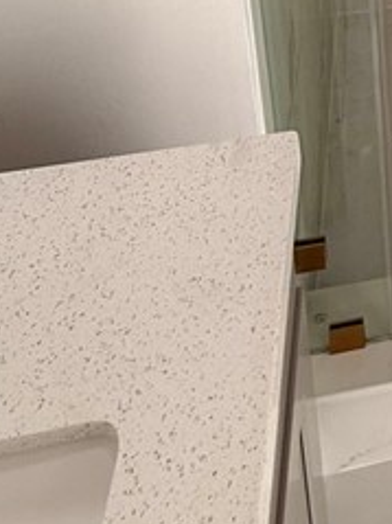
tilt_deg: -19.6
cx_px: 580
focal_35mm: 60
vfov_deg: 23.0
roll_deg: -2.9
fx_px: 907
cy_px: -342
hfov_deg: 20.9
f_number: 2.2
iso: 64
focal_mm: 2.22
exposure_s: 1/120
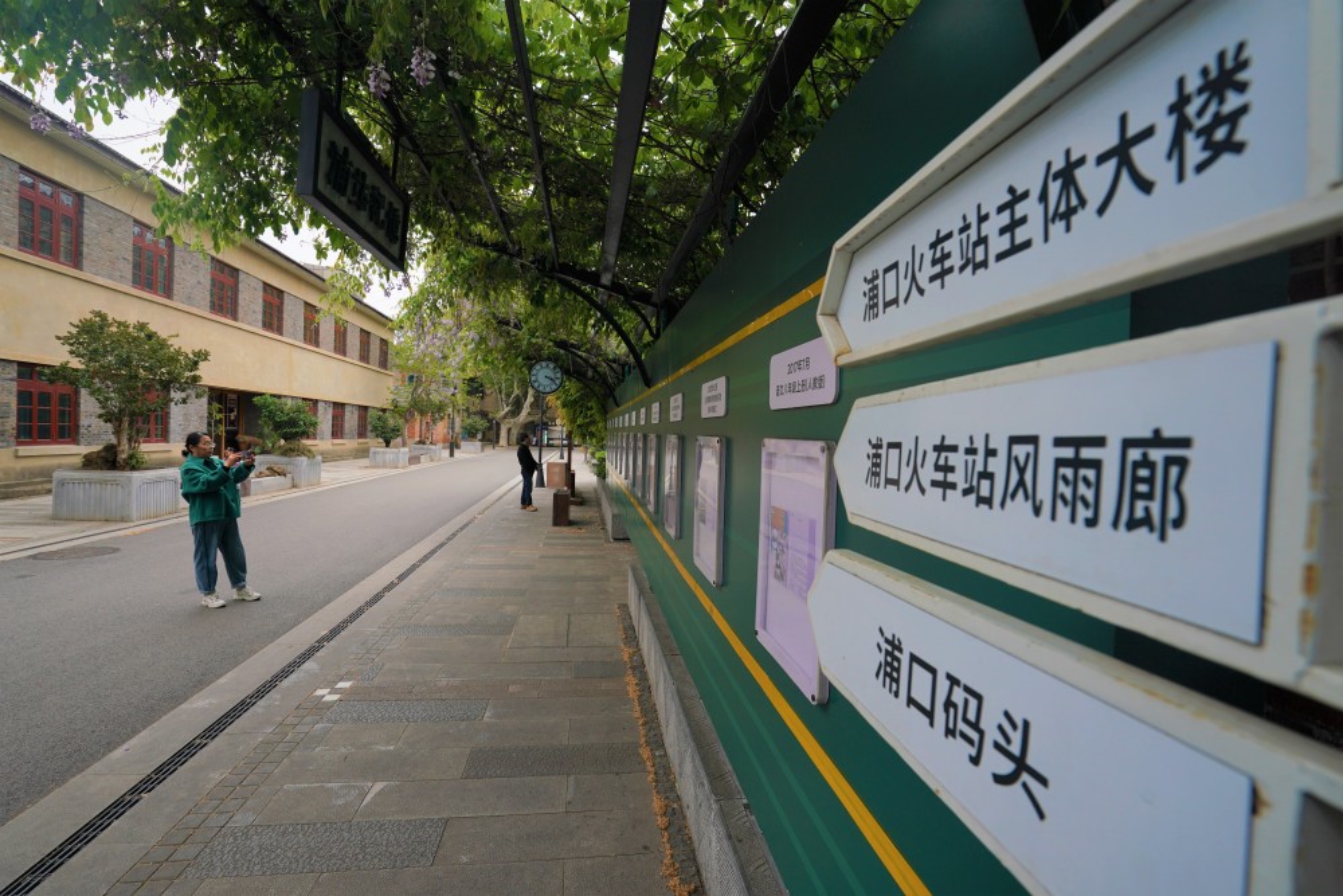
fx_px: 597
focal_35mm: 16
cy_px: 448
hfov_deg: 96.7
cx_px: 672
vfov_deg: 73.8
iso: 200
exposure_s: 1/40
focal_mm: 16
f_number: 7.1
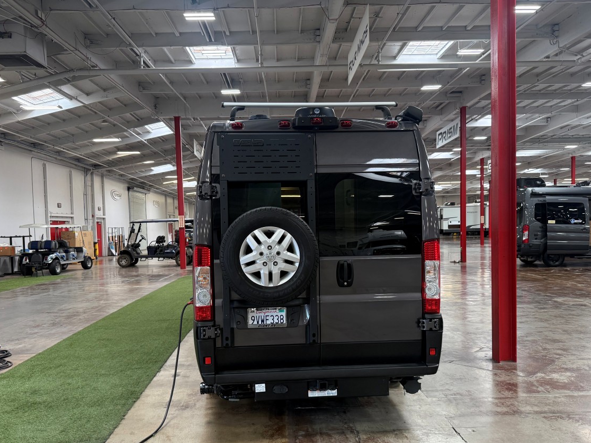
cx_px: 290
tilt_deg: -2.2
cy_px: 248
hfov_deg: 60.0
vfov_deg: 46.7
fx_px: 512
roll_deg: +0.4
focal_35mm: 30
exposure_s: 1/168
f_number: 1.78
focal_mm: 6.76
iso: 200
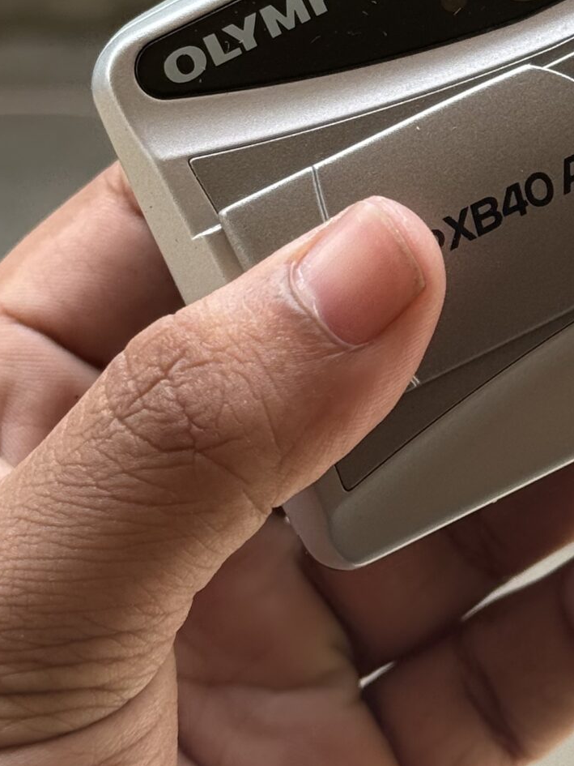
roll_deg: +0.3
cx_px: 588
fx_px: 2874
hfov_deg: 11.3
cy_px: 24
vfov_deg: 14.9
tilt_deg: -25.9
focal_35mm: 130
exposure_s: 1/865
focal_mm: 6.76
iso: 80
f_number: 1.78
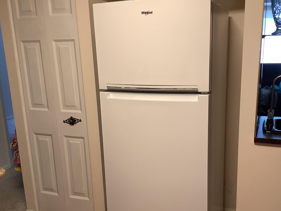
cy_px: 119
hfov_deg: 48.9
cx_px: 153
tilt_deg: -15.8
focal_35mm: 38
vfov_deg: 37.7
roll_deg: +2.3
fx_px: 308
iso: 160
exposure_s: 1/60
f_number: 2.4
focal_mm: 3.3
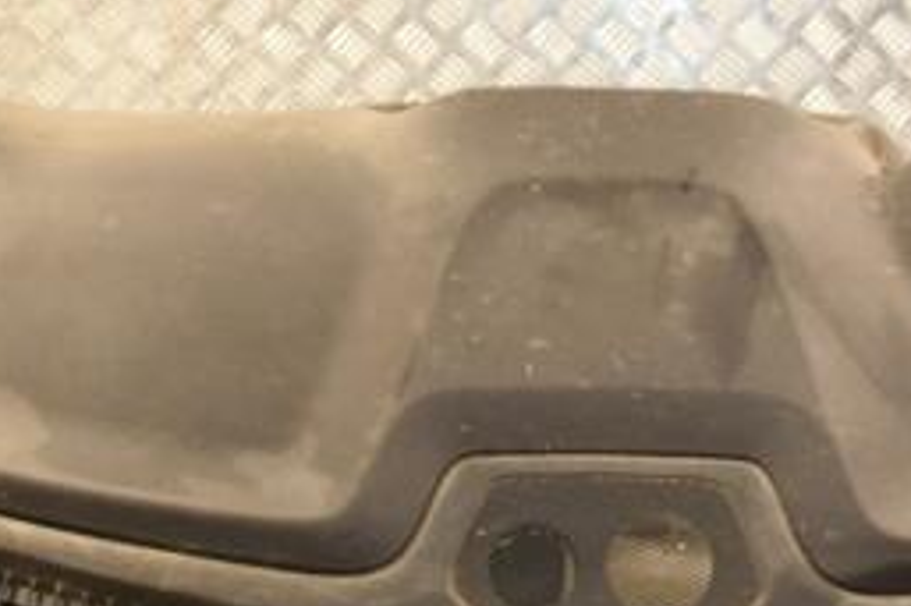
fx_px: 2124
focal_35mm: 84
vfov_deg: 16.2
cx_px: 588
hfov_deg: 24.1
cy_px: 365
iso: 800
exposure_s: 1/100
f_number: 5
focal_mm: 24
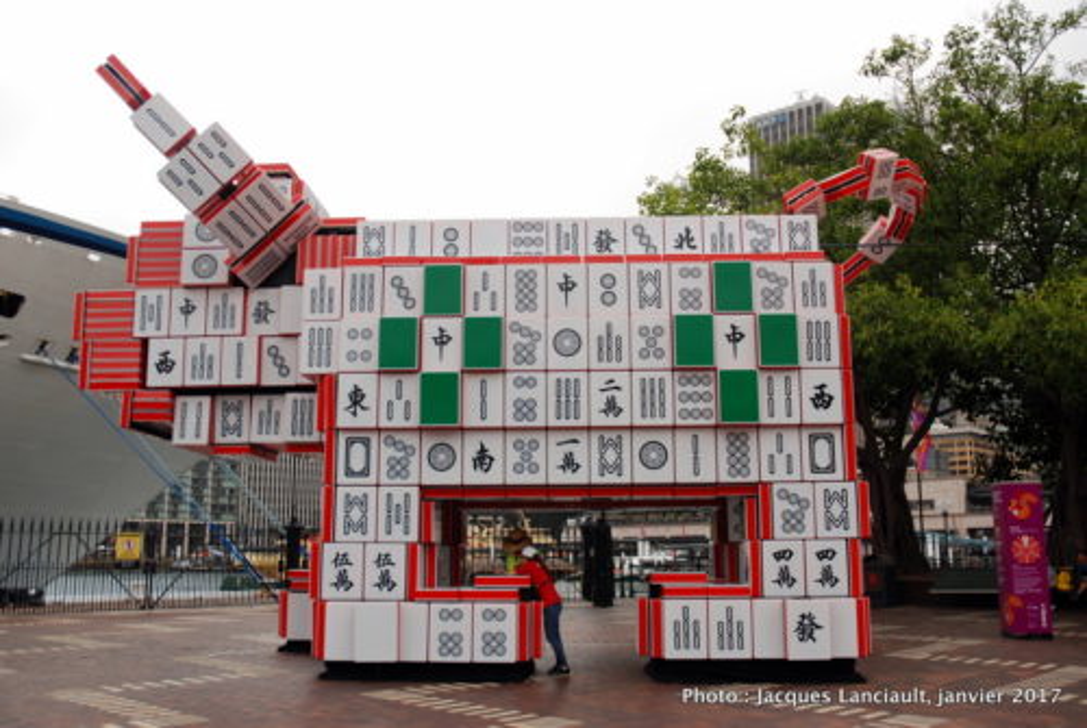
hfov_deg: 57.2
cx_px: 544
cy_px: 364
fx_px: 998
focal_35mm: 33
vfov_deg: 40.1
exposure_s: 1/125
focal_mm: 22
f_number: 5.6
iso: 100
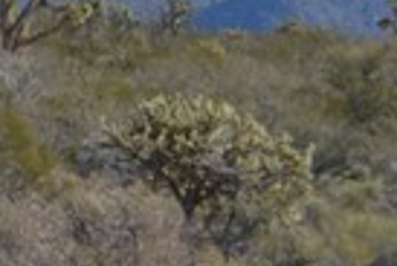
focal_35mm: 651
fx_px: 7194
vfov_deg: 2.1
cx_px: -107
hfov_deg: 3.2
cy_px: -338
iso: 400
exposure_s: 1/1600
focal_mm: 55
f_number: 7.1
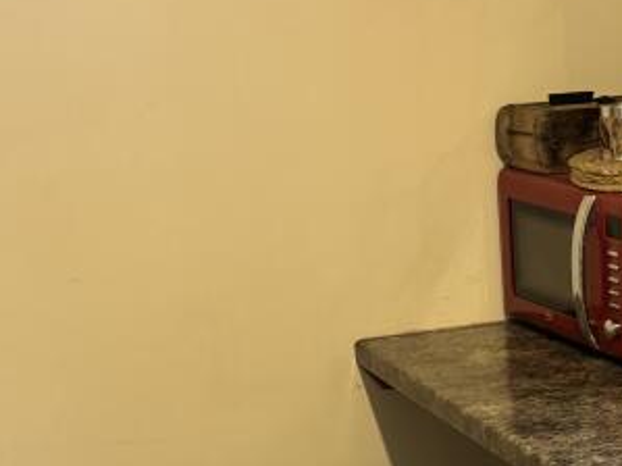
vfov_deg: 15.8
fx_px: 1599
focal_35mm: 89
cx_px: 616
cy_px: 601
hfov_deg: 21.3
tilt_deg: -20.9
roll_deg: +1.1
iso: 100
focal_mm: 5.96
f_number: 1.6
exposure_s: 1/50
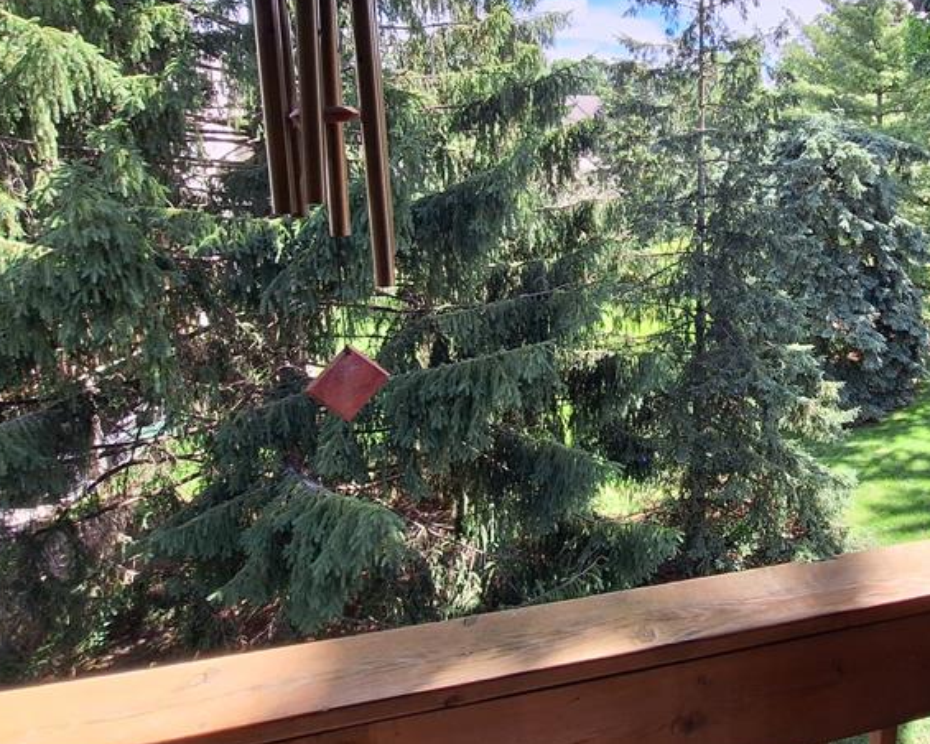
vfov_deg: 59.2
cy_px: 237
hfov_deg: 68.4
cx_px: 685
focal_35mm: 23
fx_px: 633
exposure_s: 1/235
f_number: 2.2
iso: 40
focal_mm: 1.74
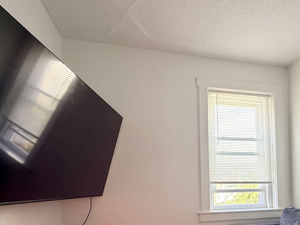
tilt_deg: +2.0
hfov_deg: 65.7
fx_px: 225
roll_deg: +1.2
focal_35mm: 26
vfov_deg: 50.0
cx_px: 198
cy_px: 180
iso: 250
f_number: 2.2
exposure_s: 1/120
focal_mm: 2.22
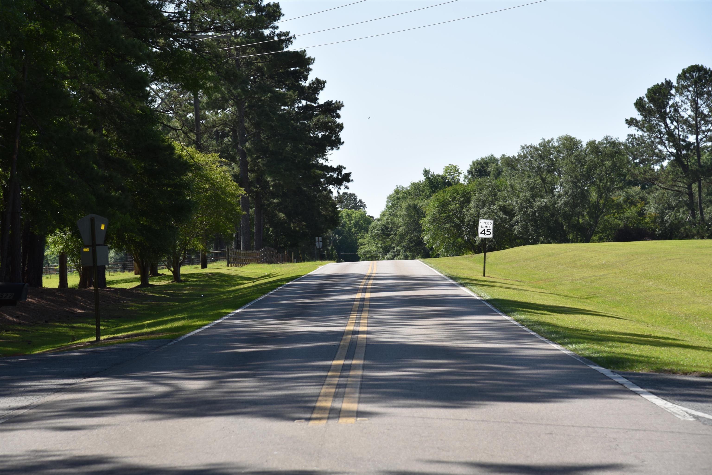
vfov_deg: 11.4
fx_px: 2374
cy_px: 238
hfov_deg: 17.1
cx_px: 356
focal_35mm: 120
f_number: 8
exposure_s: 1/200
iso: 100
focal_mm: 120
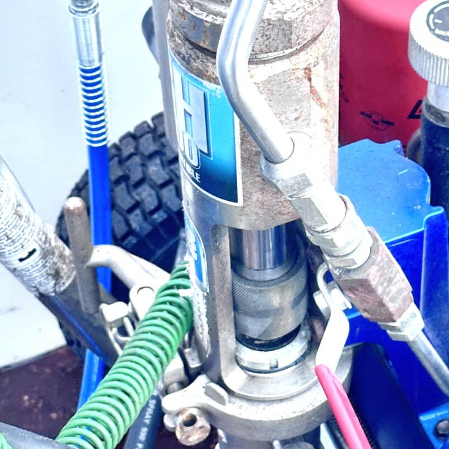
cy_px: 163
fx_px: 1585
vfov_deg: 16.1
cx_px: 282
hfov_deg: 16.1
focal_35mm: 108
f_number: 1.78
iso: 100
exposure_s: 1/60
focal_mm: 6.86
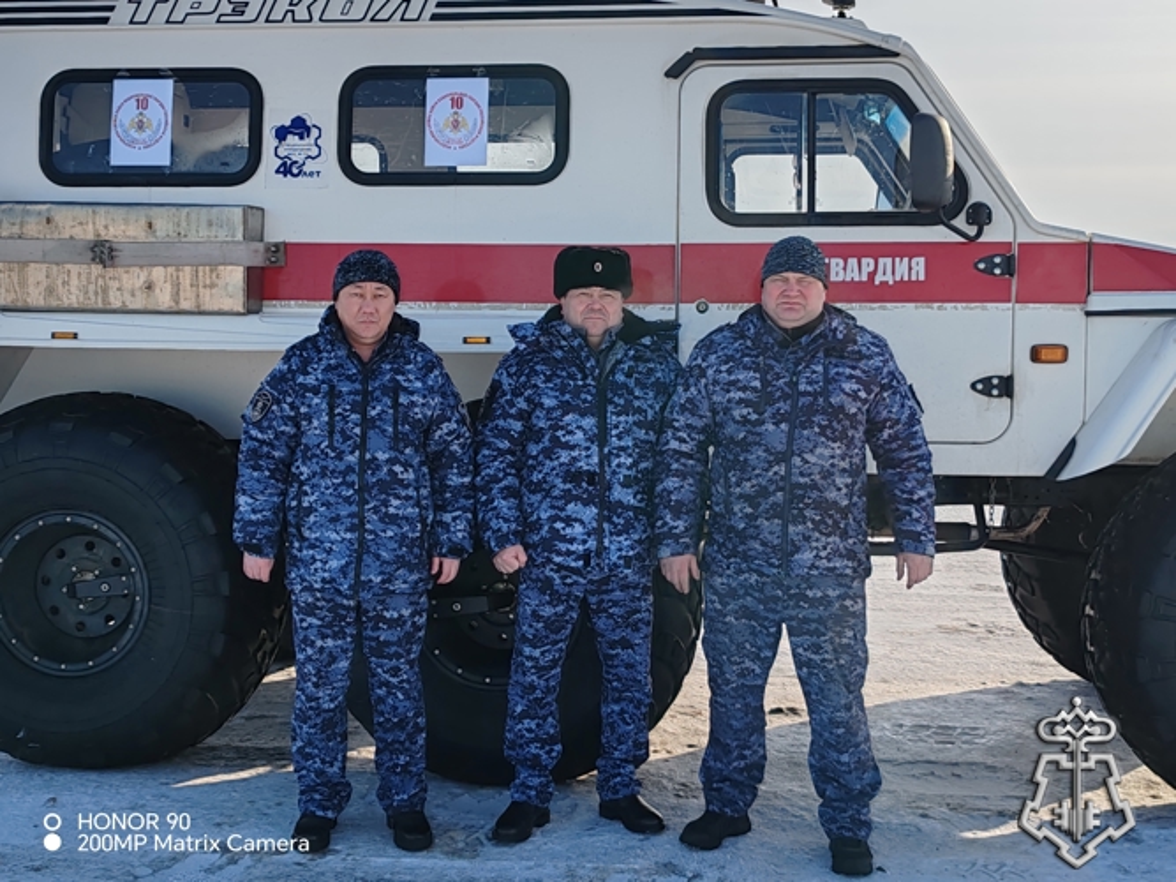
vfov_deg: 29.1
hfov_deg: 38.2
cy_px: 441
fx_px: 1698
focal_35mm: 50
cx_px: 588
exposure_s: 1/1200
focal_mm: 6.12
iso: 50
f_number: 1.9
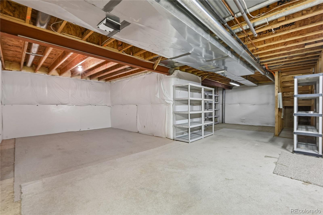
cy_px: 108
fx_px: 139
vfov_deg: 75.5
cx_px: 162
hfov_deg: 98.6
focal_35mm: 16
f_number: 10
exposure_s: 1/3.33
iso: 400
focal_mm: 15.5
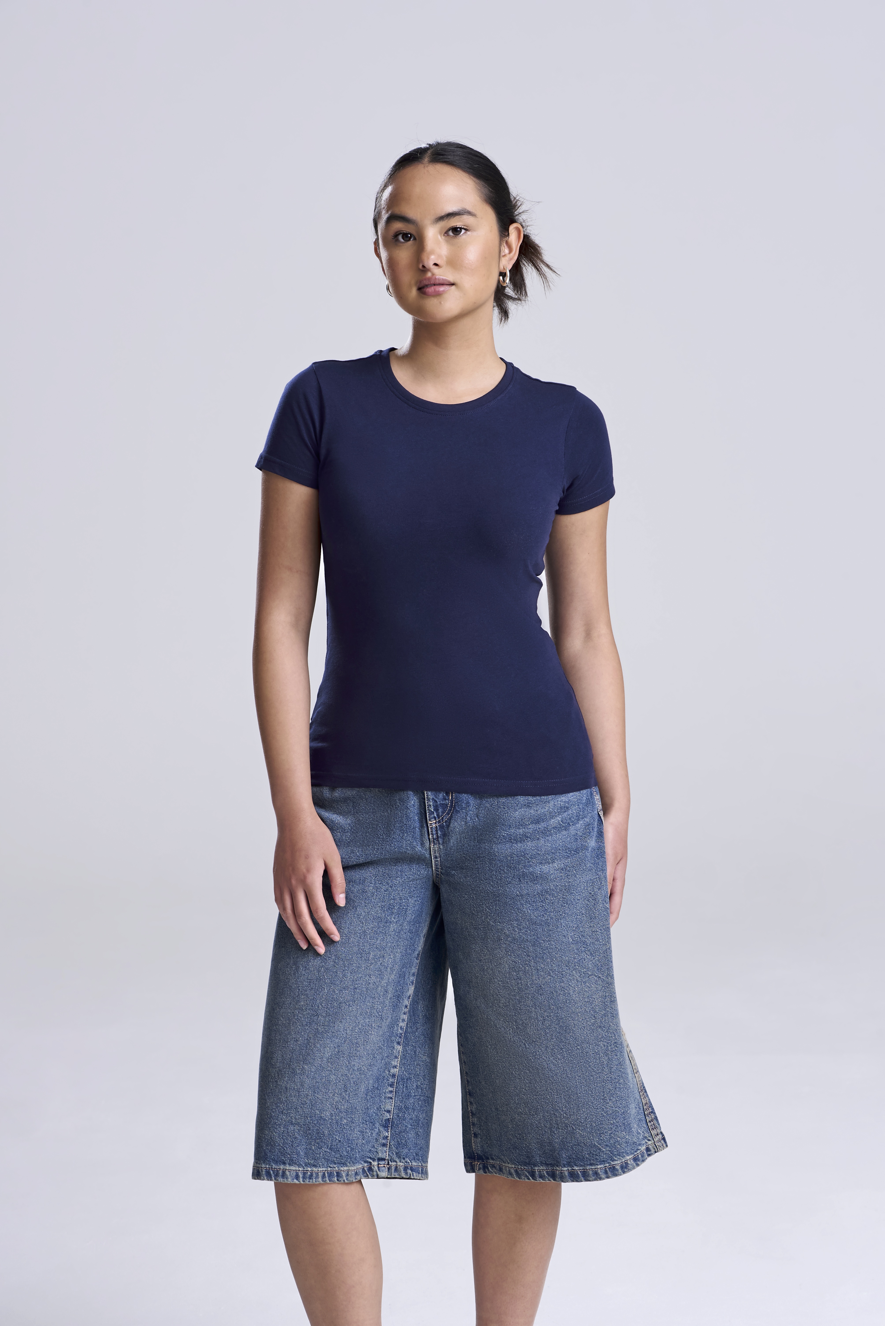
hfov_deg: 13.1
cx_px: 442
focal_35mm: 105
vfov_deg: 19.4
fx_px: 3868
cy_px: 663
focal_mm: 105
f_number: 10
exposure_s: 1/160
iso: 400
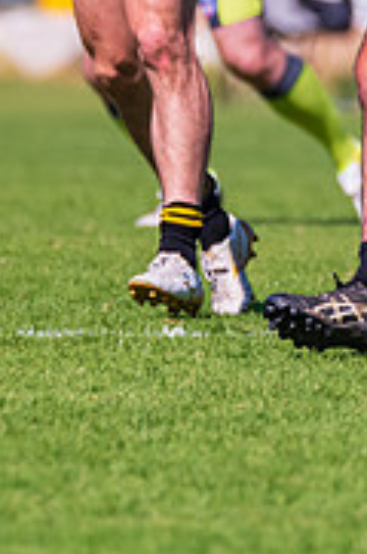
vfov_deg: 1.2
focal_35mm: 1711
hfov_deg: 0.8
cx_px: 267
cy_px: -52
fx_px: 26263
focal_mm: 450
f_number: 6.3
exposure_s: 1/3200
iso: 800
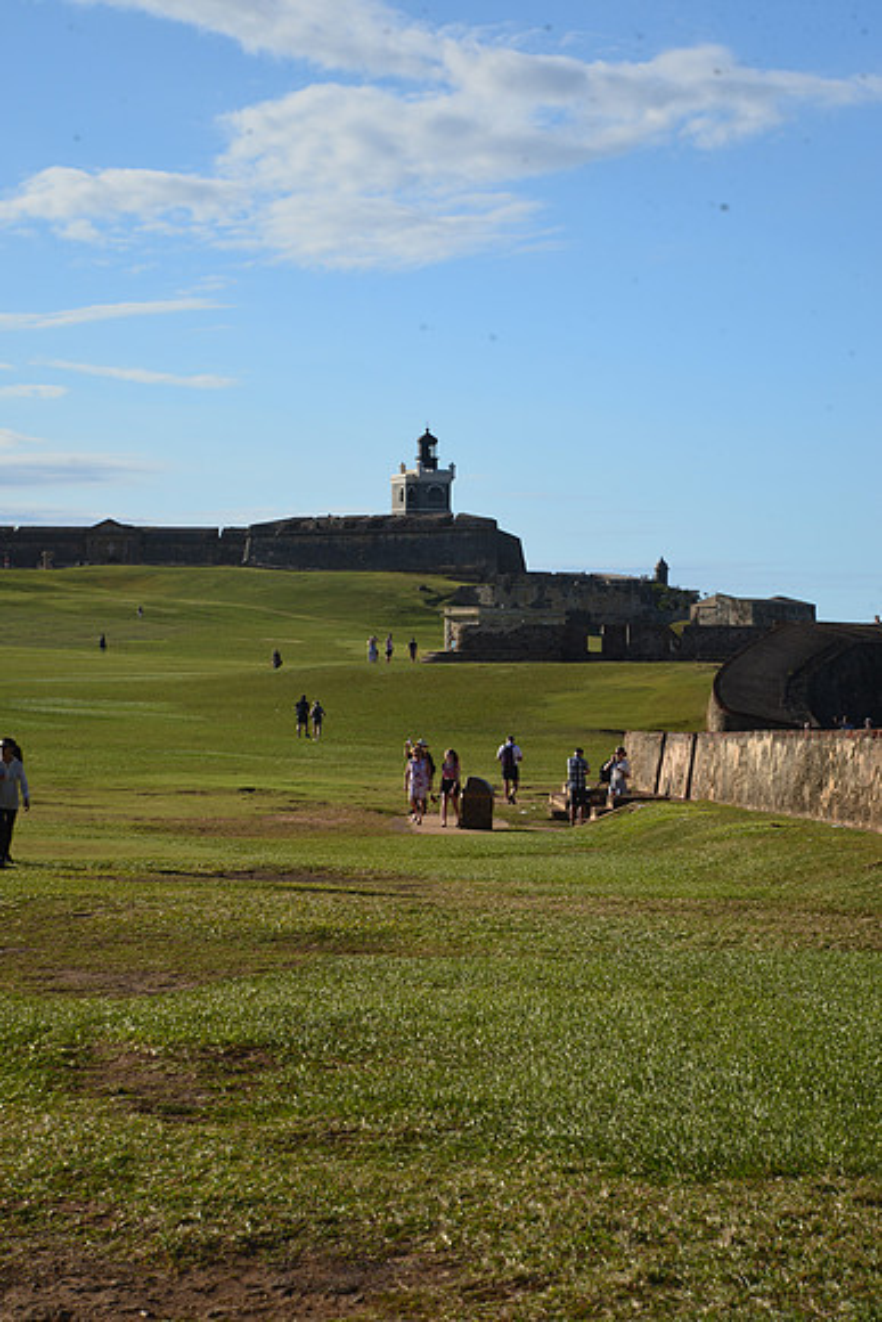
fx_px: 3122
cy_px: 661
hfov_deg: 16.1
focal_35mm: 85
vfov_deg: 23.9
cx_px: 441
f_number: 11
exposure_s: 1/125
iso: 180
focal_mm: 85
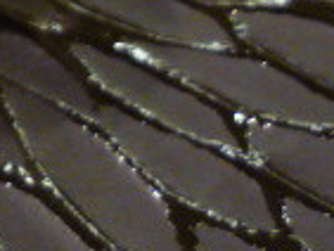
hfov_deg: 12.4
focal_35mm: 150
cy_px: -197
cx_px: -185
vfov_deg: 9.4
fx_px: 1449
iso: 400
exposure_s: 1/20
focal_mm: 5.5
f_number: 2.8
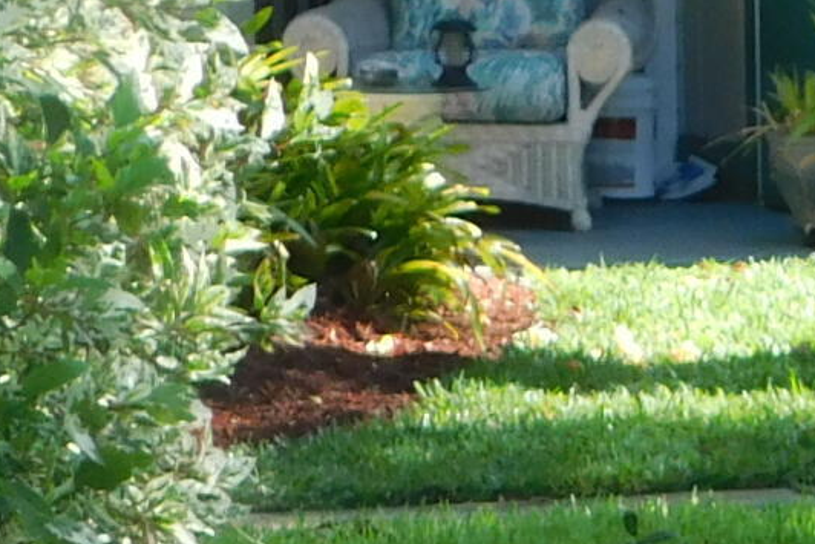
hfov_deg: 7.3
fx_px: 5978
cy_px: 691
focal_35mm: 264
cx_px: 1898
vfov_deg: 5.2
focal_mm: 8
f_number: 3.7
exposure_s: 1/160
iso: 125
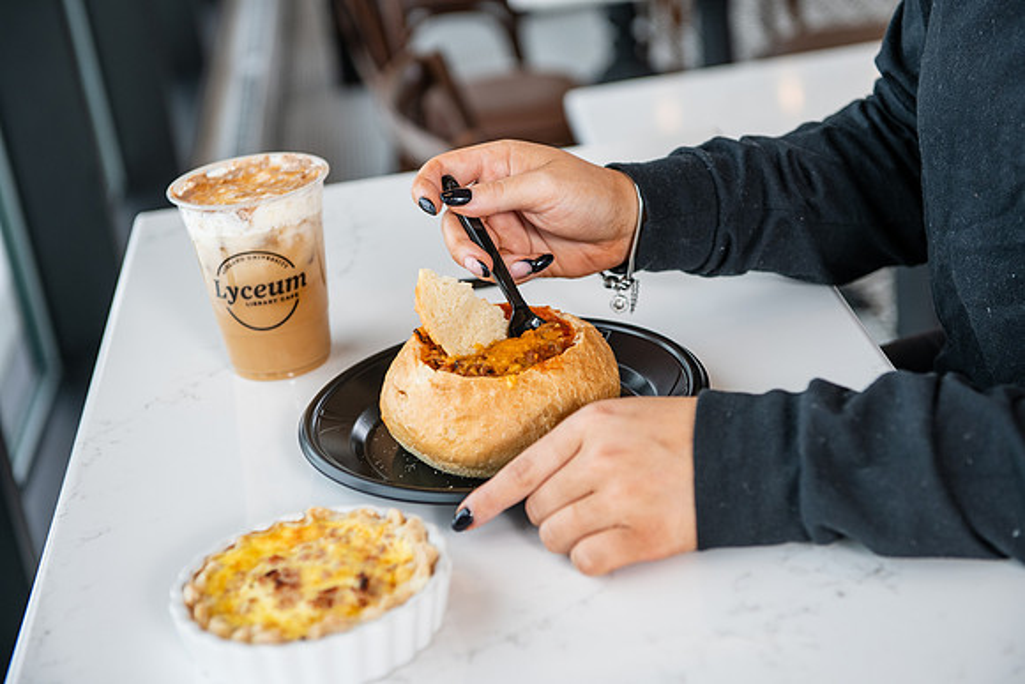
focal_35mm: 62
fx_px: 1766
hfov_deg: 32.4
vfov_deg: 21.9
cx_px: 512
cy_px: 342
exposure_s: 1/200
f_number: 4
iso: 500
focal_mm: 62
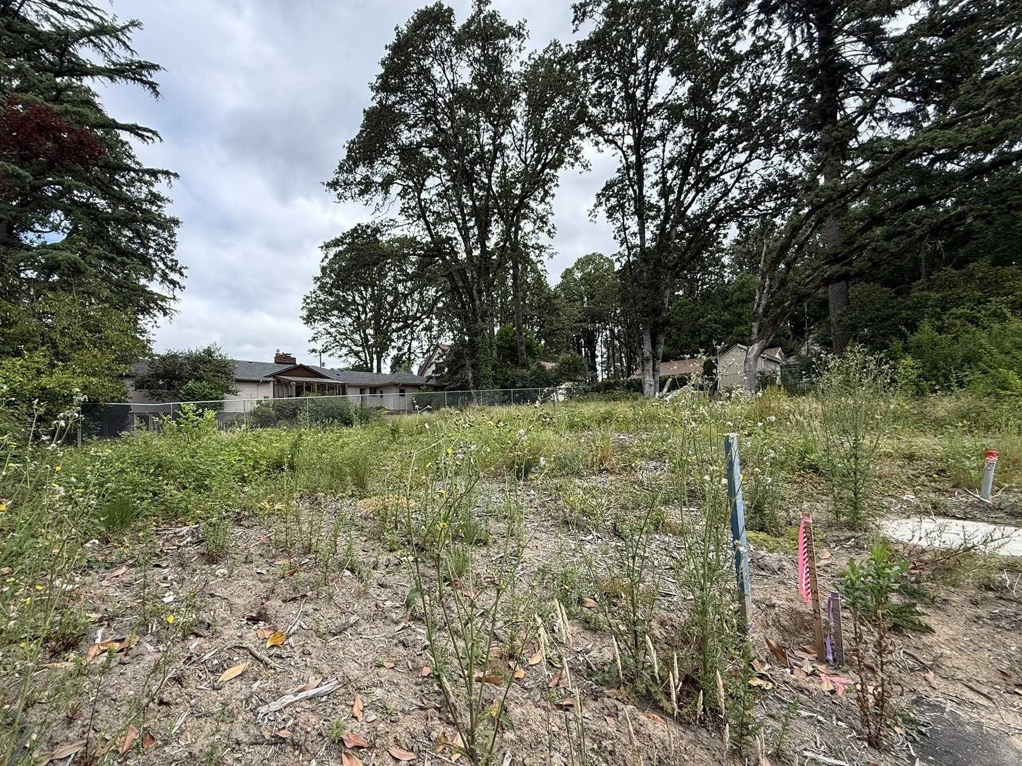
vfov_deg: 78.0
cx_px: 458
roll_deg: +1.0
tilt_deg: +2.5
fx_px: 472
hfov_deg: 94.2
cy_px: 409
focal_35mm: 16
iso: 64
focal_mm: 2.22
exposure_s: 1/830
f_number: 2.2
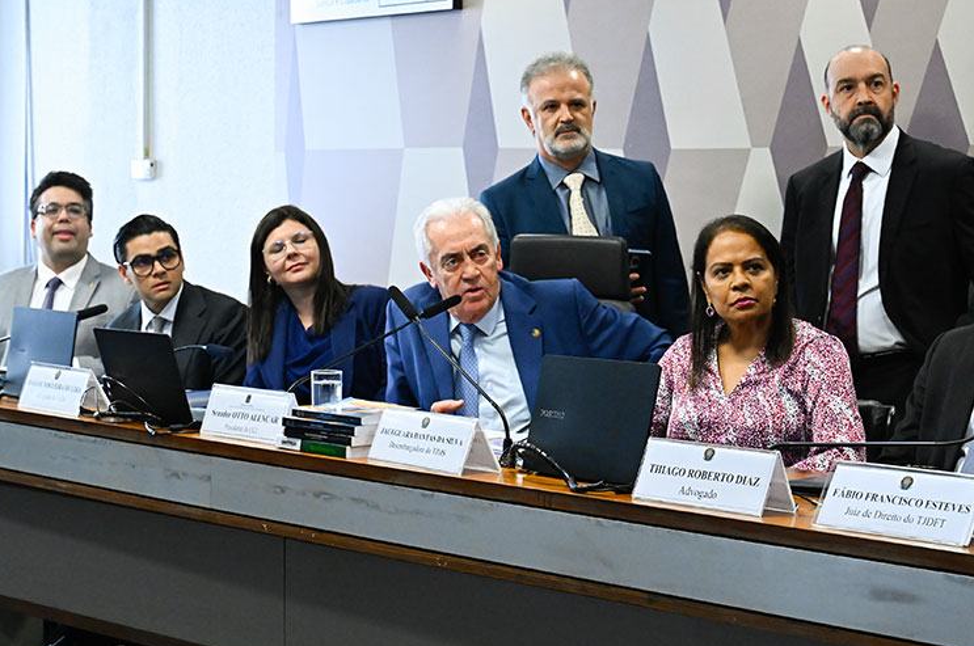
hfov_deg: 25.1
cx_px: 532
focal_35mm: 81
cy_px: 320
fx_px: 2188
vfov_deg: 16.8
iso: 6400
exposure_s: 1/160
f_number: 7.1
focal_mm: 70
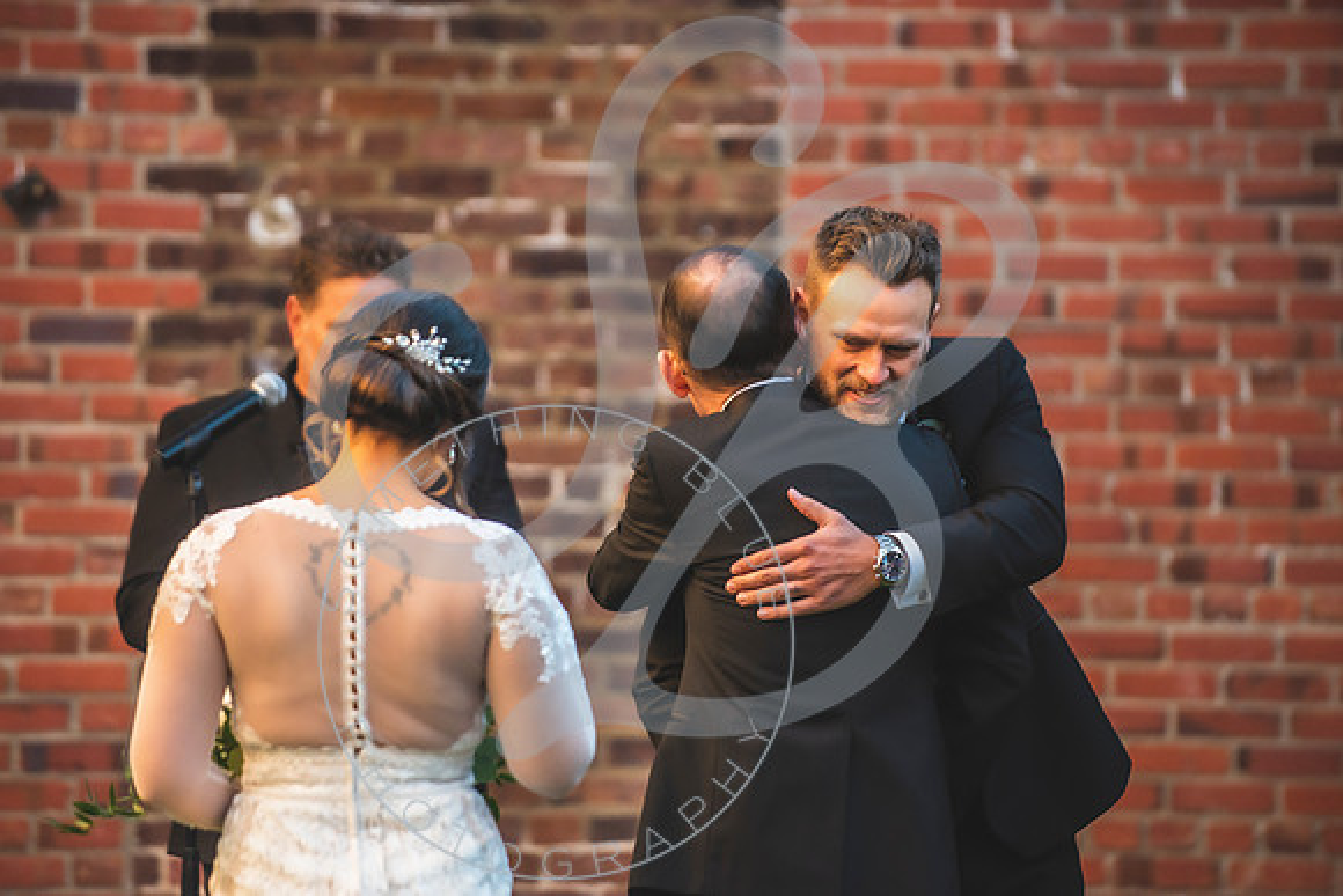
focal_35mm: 221
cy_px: 461
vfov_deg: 6.2
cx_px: 672
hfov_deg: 9.3
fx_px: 8252
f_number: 2.8
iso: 640
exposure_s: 1/640
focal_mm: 200
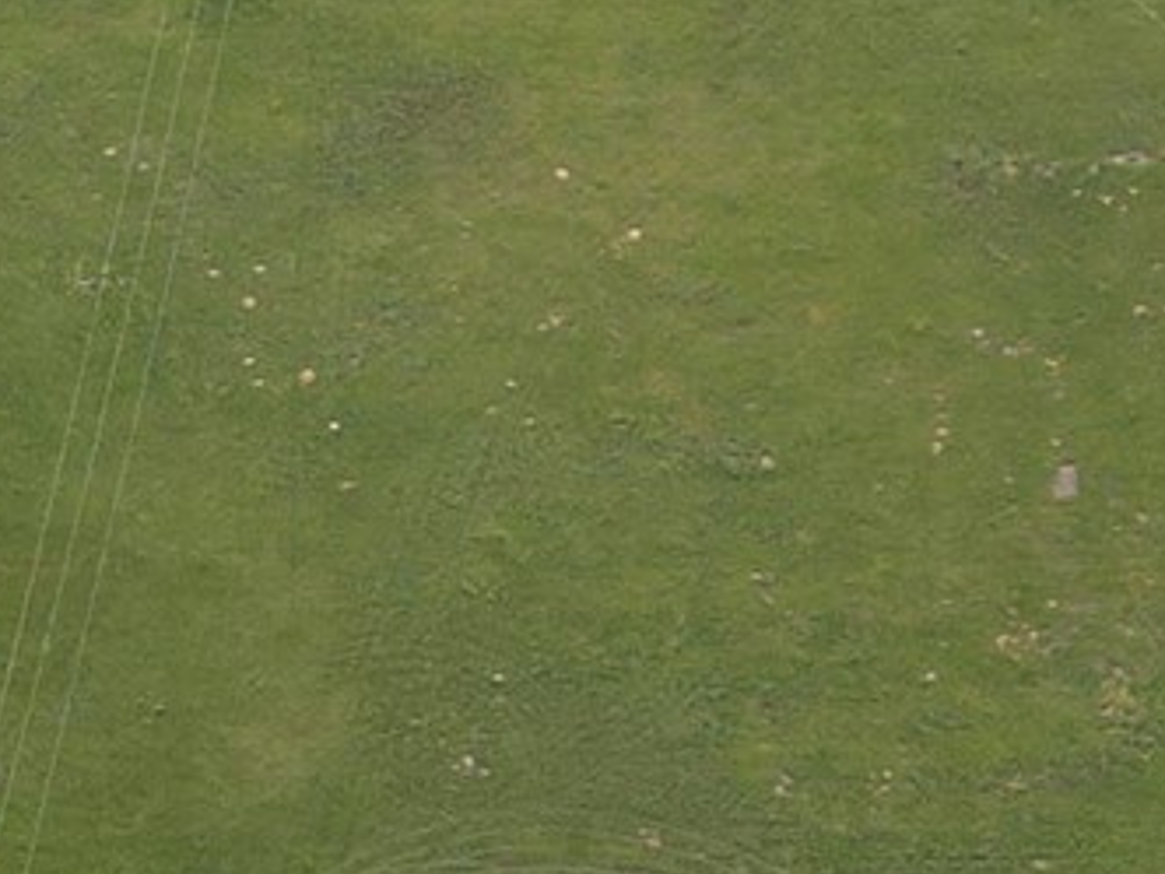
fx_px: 4981
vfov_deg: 9.8
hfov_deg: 13.3
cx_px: 175
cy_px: -344
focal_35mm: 148
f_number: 2.8
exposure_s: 1/320
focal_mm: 4.5
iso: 100
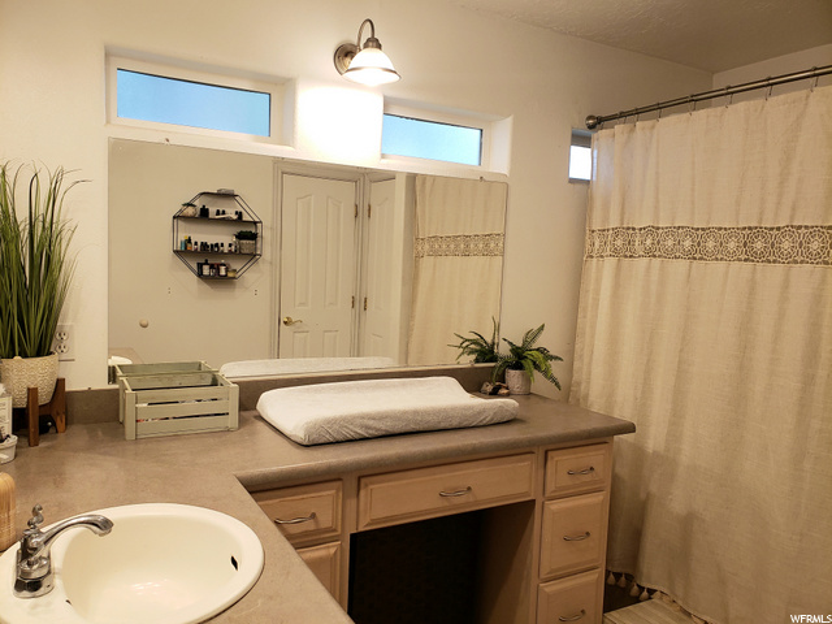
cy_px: 312
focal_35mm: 26
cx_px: 416
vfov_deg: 53.1
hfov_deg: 67.3
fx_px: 625
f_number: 2.4
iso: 160
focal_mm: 4.3
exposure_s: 1/60
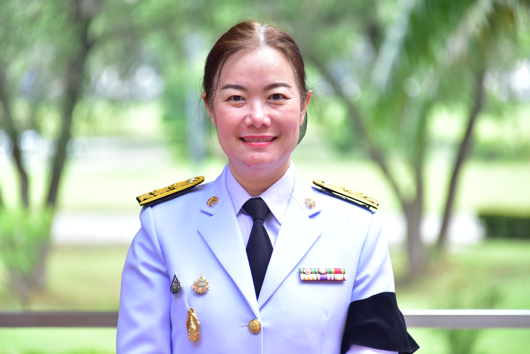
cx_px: 265
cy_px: 177
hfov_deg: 8.2
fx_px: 3682
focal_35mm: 250
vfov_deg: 5.5
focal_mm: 250
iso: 1000
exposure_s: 1/200
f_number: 5.6
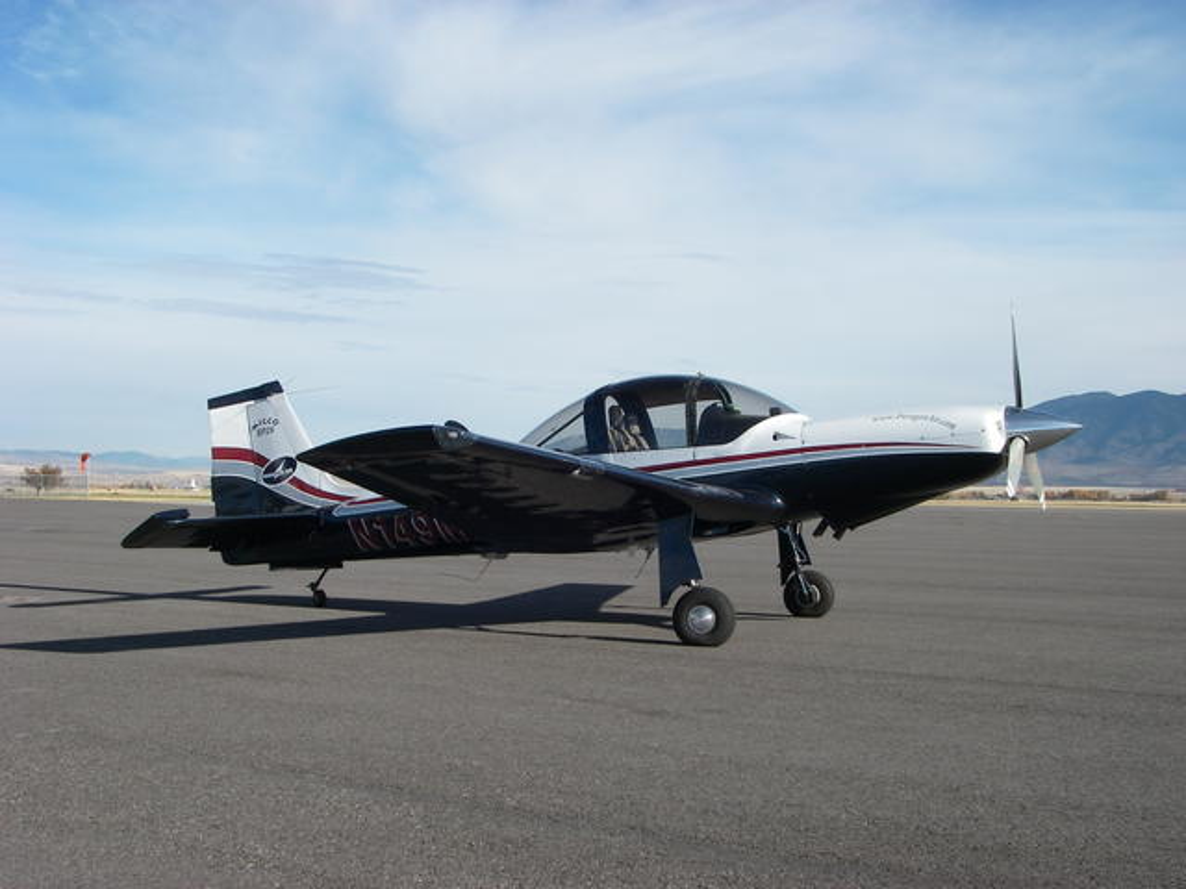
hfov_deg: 42.9
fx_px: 1508
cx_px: 593
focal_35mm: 44
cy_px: 444
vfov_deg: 32.9
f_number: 6.8
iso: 64
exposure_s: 1/250
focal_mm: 7.3
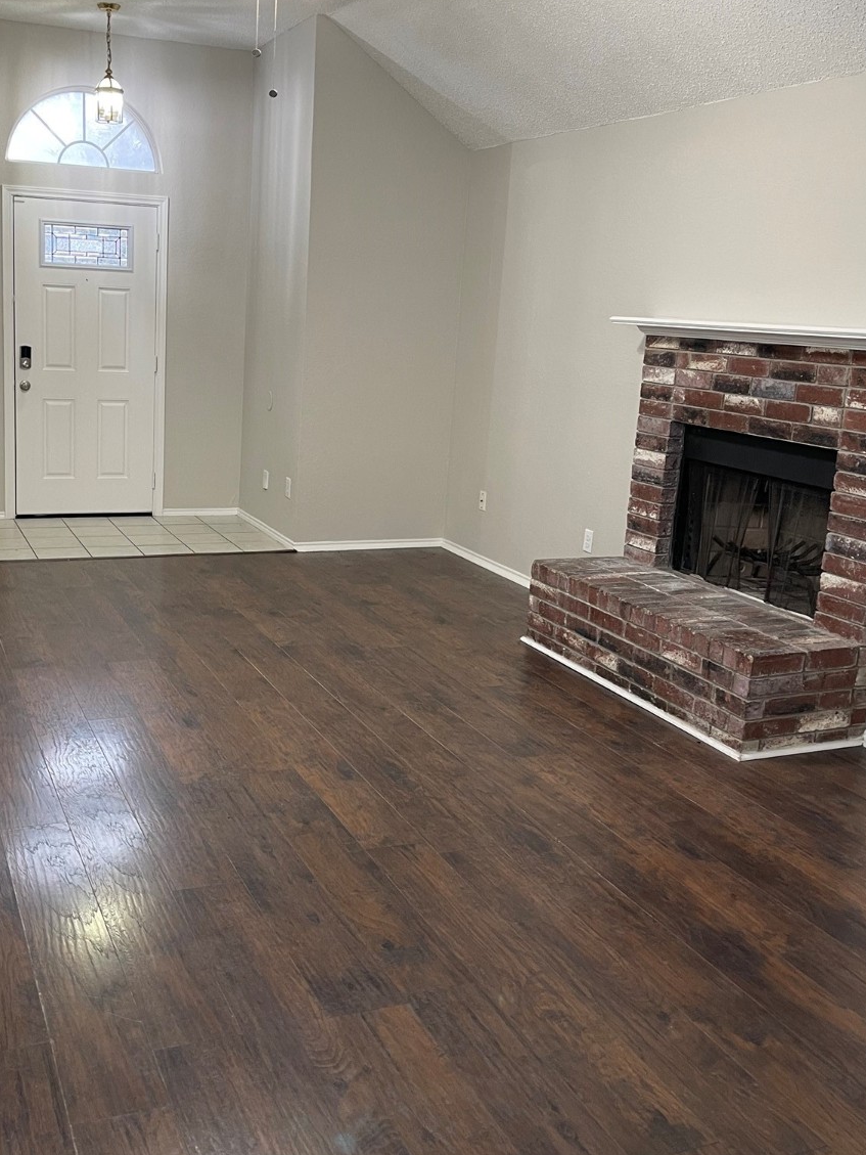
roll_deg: -0.9
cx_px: 325
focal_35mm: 34
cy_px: 542
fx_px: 1134
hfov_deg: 41.5
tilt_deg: -12.2
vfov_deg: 53.9
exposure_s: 1/60
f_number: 1.6
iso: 125
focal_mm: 5.1
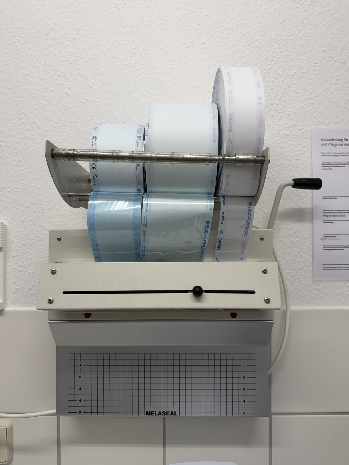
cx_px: 174
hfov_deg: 56.8
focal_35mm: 24
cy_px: 232
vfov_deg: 71.6
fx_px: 323
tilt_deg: +0.6
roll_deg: -0.4
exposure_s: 1/156
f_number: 1.78
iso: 64
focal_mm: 6.76
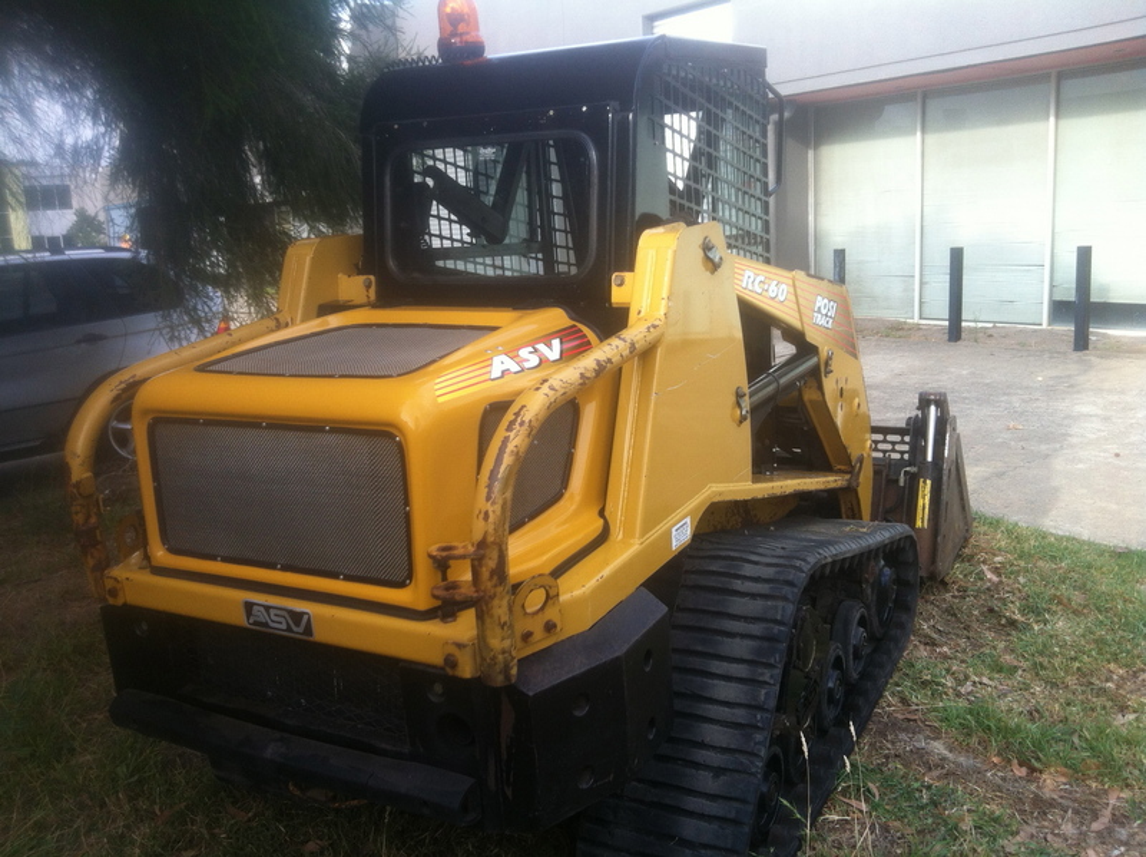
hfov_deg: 52.7
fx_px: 1157
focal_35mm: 35
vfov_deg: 40.6
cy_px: 428
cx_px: 573
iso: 80
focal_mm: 3.85
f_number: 2.8
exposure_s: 1/197
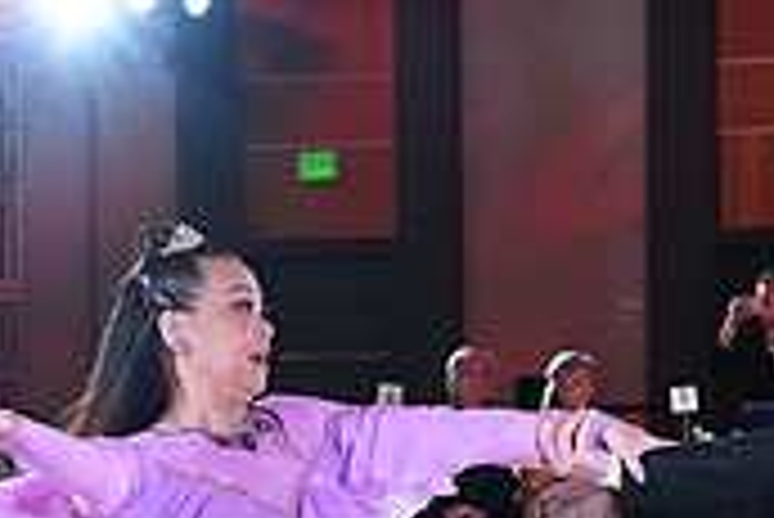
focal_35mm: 148
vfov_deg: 9.2
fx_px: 3185
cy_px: 646
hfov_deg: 13.8
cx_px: 580
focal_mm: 44
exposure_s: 1/400
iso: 5000
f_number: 4.5
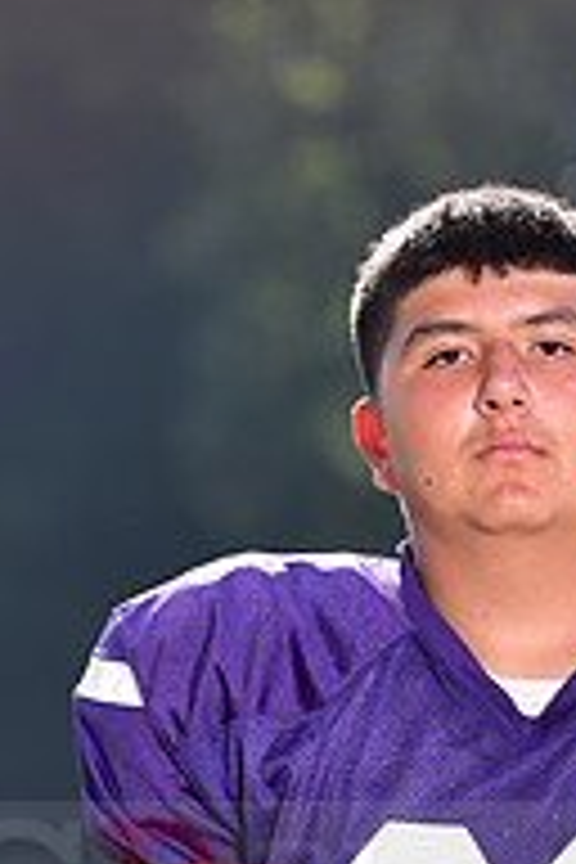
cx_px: 578
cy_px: 864
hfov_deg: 2.3
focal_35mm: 605
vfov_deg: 3.4
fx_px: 14519
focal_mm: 200
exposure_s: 1/250
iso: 100
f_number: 5
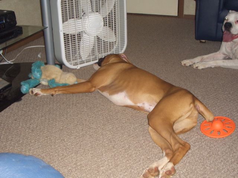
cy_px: 89
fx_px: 337
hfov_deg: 38.9
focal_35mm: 49
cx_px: 119
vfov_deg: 29.7
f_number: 3.1
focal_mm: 8.2
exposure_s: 1/60
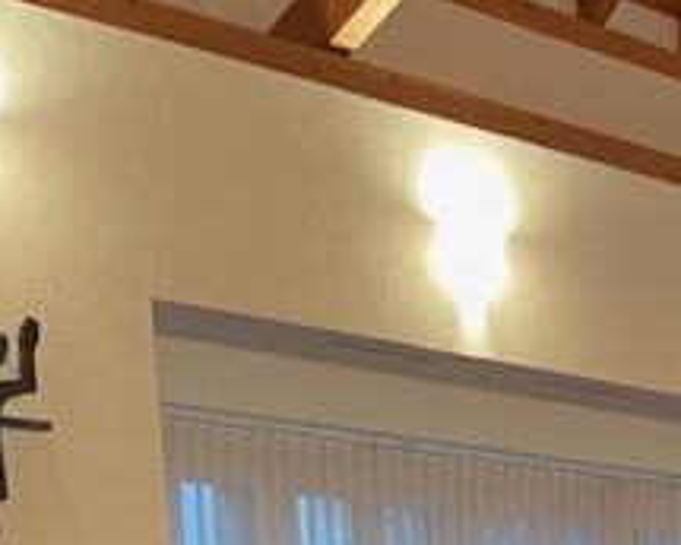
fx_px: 2439
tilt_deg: -11.2
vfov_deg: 11.1
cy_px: 1214
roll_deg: -0.7
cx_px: 1314
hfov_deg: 13.8
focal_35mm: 121
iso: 200
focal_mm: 4.2
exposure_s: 1/50
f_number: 1.6
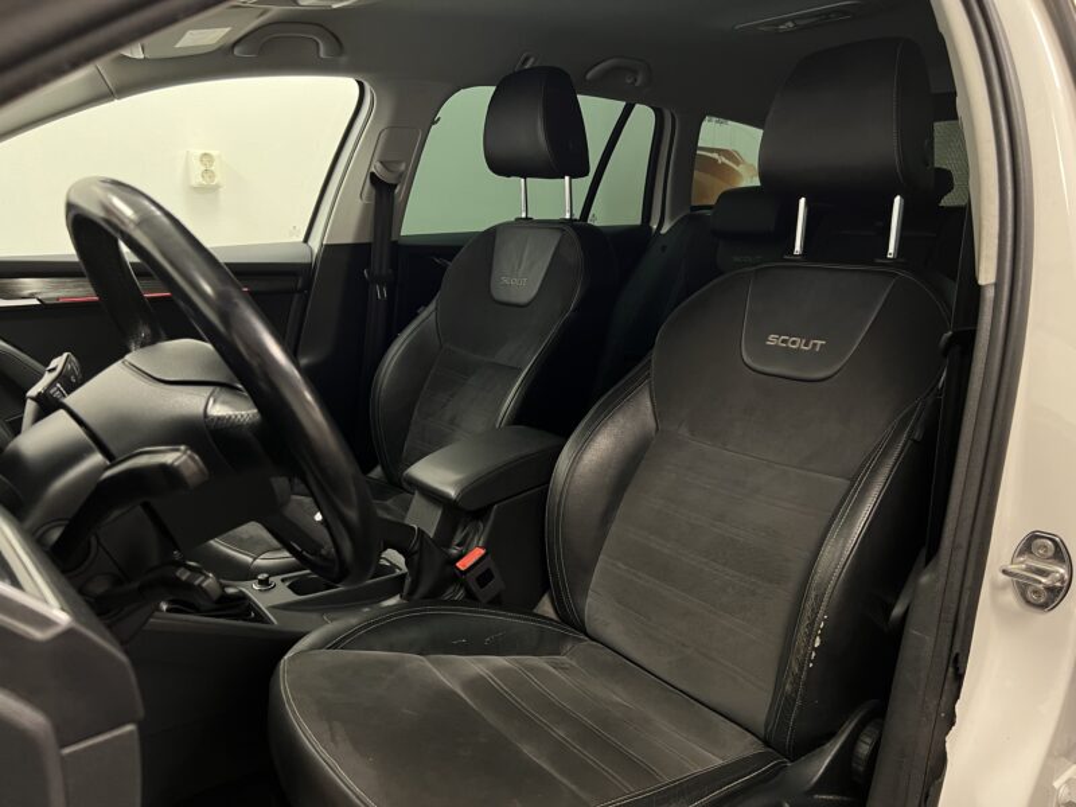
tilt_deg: -11.5
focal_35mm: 26
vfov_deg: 53.1
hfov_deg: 67.3
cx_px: 538
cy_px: 404
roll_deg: -0.5
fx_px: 808
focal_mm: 5.7
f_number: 1.5
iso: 500
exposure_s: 1/33
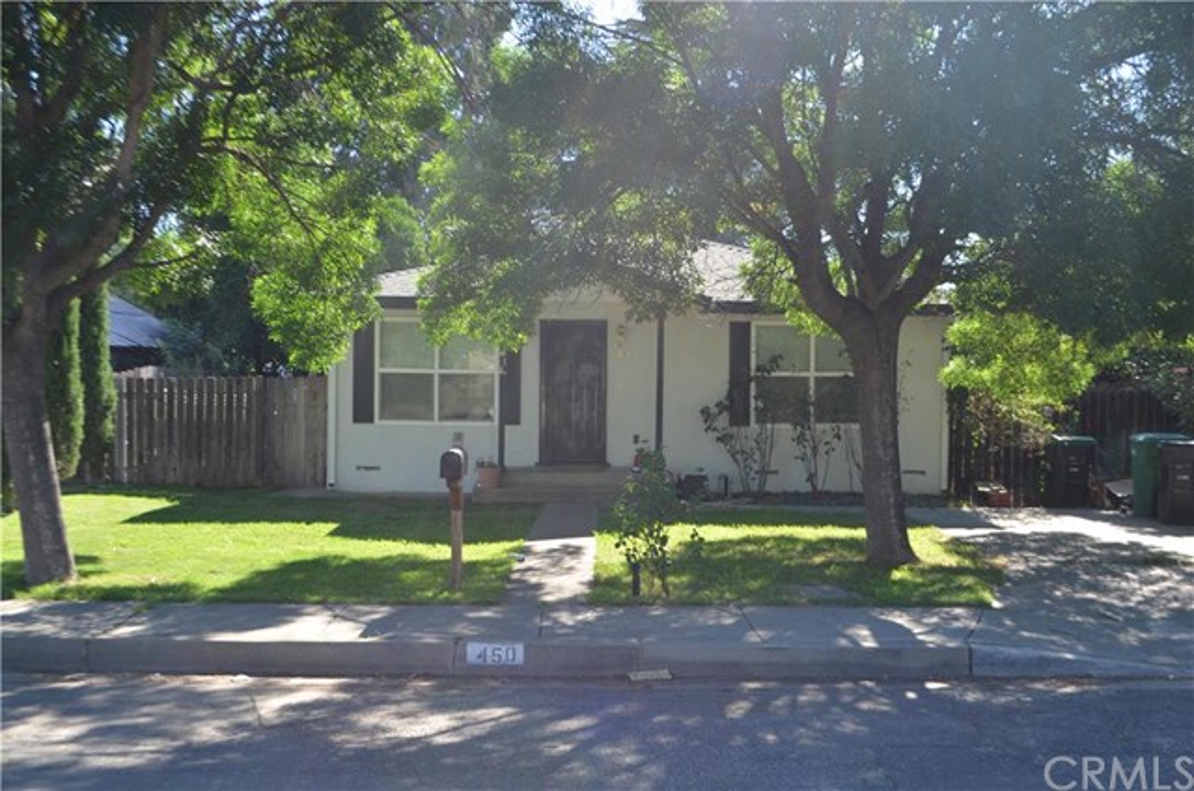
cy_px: 396
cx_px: 597
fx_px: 1192
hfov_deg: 53.2
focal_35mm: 36
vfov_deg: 36.7
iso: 100
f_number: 6.3
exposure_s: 1/100
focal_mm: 24
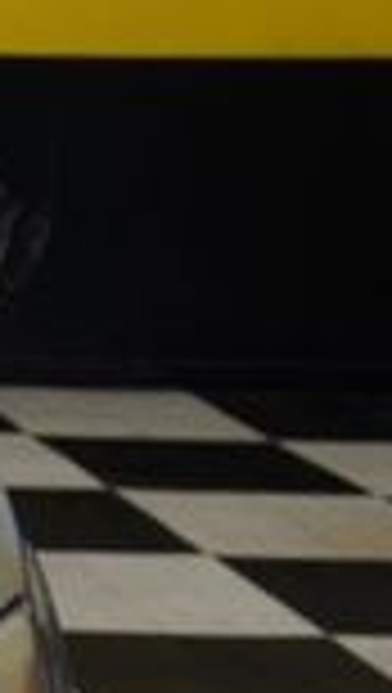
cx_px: -1032
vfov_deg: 14.2
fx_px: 2766
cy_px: 630
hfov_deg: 6.8
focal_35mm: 150
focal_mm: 23
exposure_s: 1/50
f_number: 4.5
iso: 200
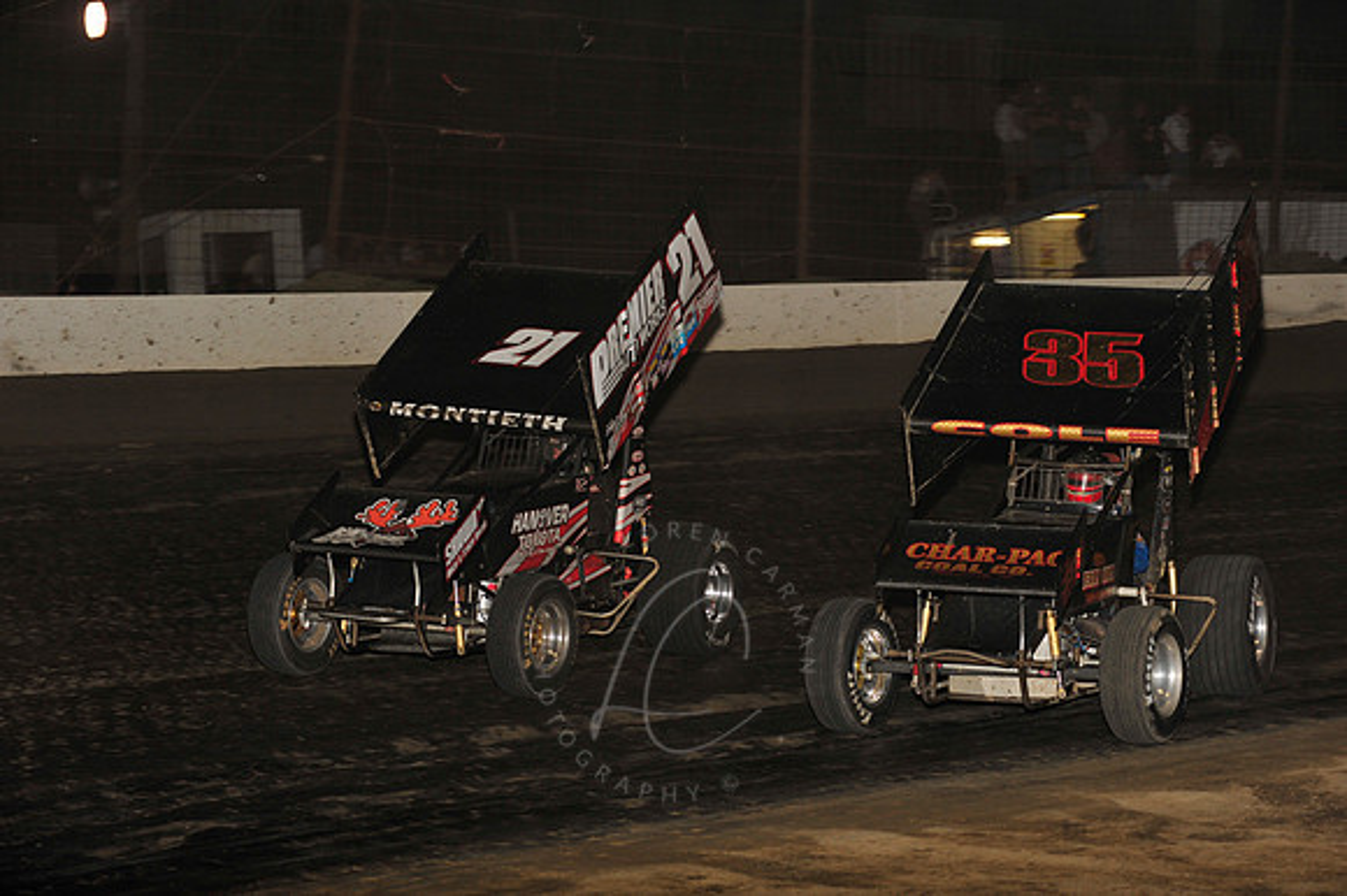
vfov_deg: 13.0
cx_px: 674
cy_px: 448
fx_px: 3926
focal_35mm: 105
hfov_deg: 19.5
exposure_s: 1/320
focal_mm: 105
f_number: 6.3
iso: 640
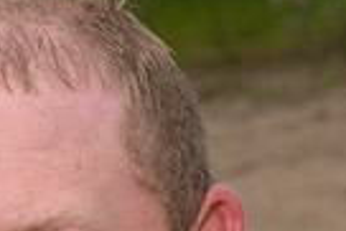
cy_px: 336
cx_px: -201
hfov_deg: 6.8
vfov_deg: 4.6
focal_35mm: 298
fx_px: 2867
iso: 320
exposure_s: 1/1000
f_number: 7.1
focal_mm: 70
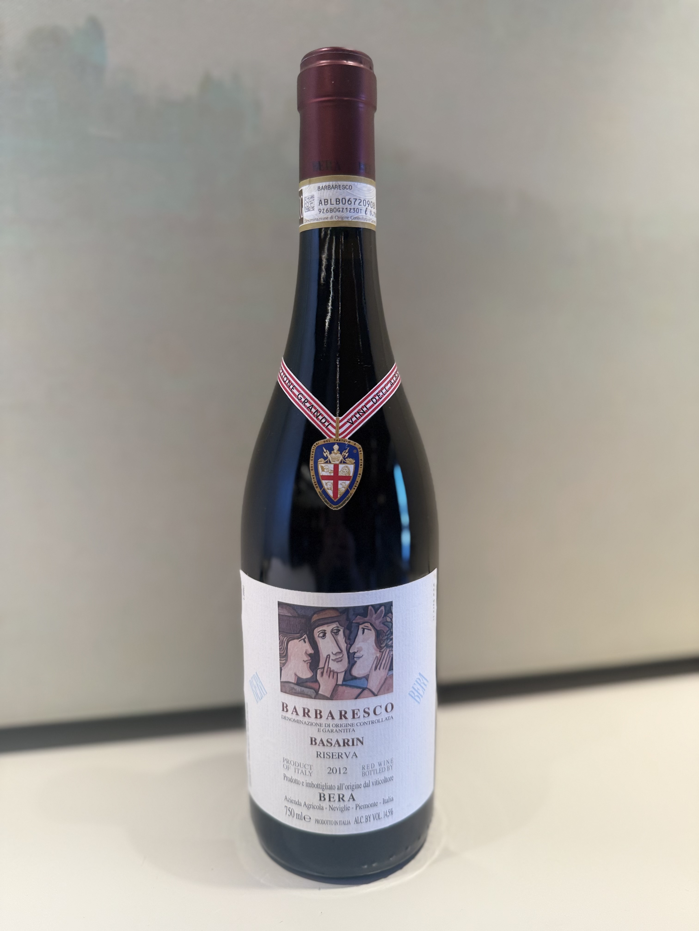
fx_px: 646
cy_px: 466
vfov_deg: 71.6
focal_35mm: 24
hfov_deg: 56.8
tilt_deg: -10.1
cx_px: 350
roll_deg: -0.2
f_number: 1.78
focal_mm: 6.76
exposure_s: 1/100
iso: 125
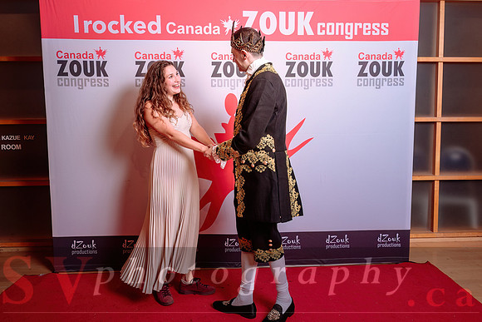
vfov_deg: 46.6
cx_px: 253
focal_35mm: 28
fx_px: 372
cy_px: 136
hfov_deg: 65.9
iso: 200
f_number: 4.5
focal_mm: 24
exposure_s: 1/160
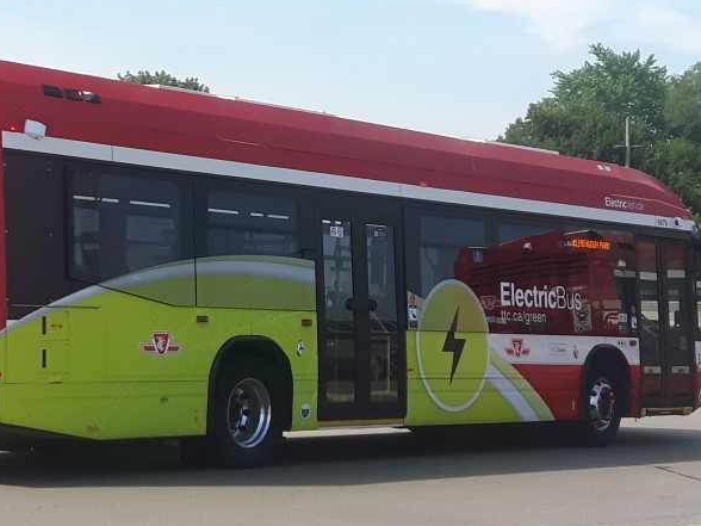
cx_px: 235
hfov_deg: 35.2
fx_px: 1094
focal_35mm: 54
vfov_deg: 27.0
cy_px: 217
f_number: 1.9
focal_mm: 3.7
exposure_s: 1/824
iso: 40
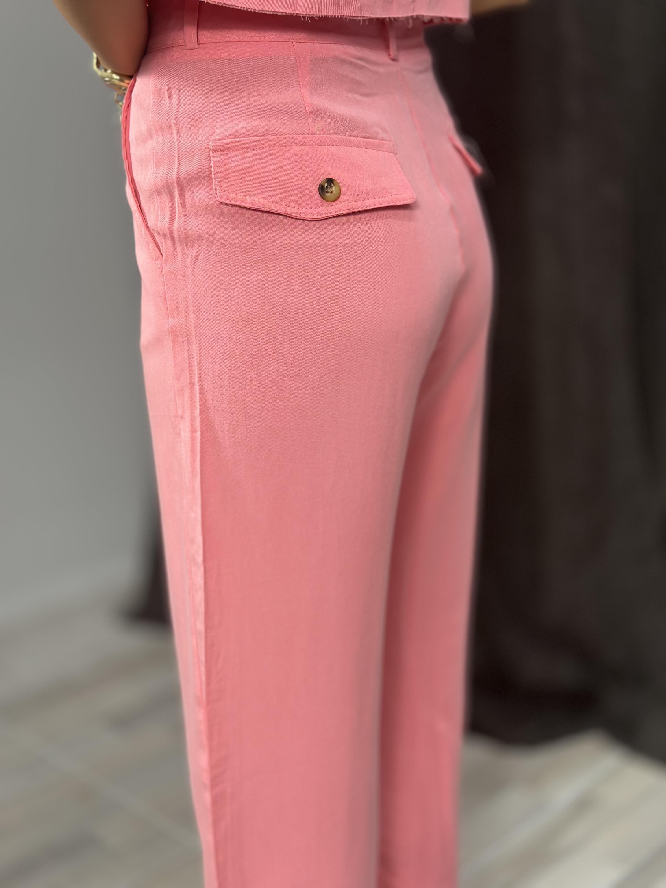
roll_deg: +1.9
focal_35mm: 48
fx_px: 1231
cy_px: 444
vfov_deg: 39.7
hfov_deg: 30.3
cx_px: 333
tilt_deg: -17.1
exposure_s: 1/100
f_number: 1.78
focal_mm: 6.86
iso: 100
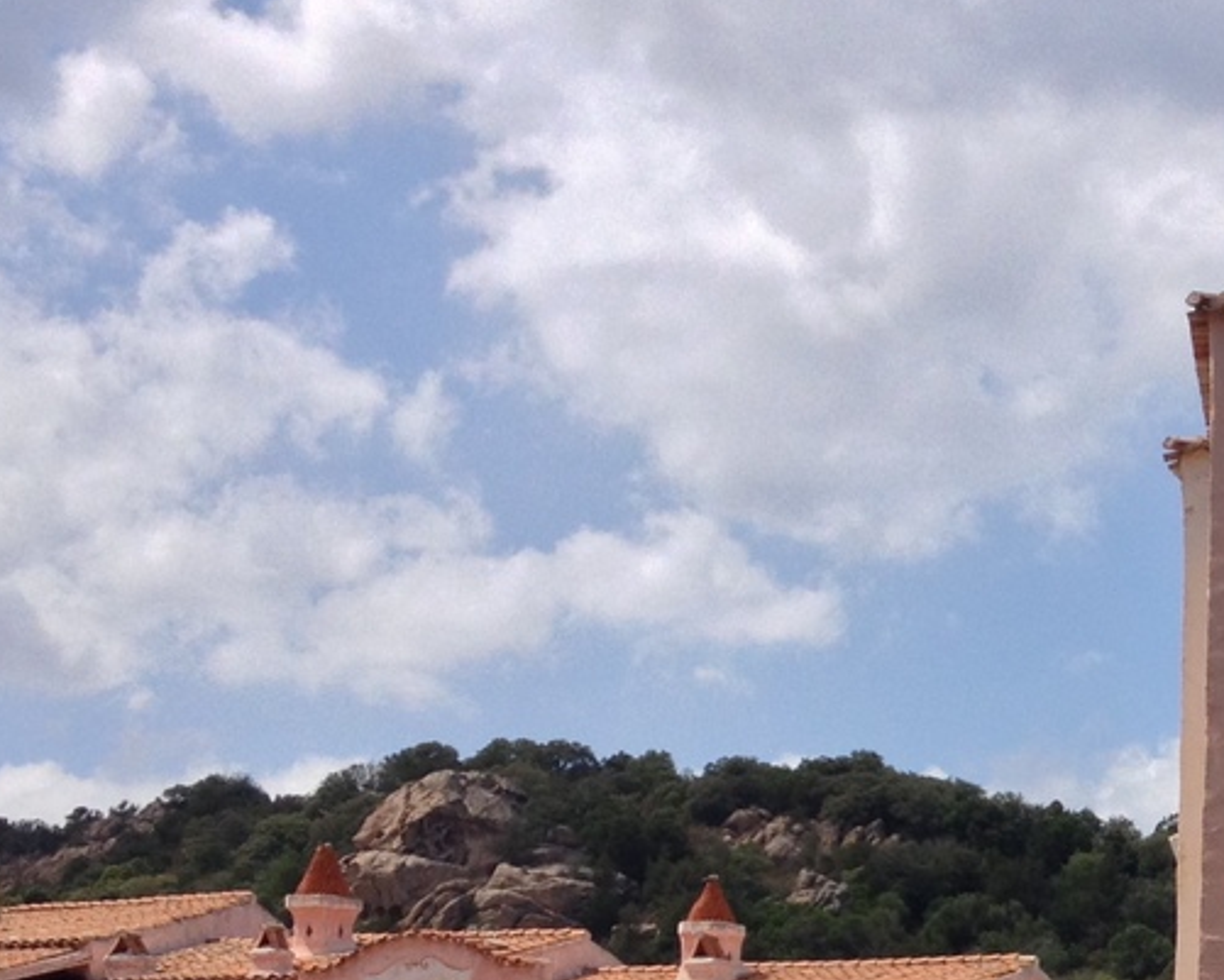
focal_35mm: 109
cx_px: 1451
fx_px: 3949
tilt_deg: -0.7
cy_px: 1198
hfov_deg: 16.9
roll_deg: -0.6
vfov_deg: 13.7
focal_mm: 4.28
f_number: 2.4
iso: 50
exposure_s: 1/1672
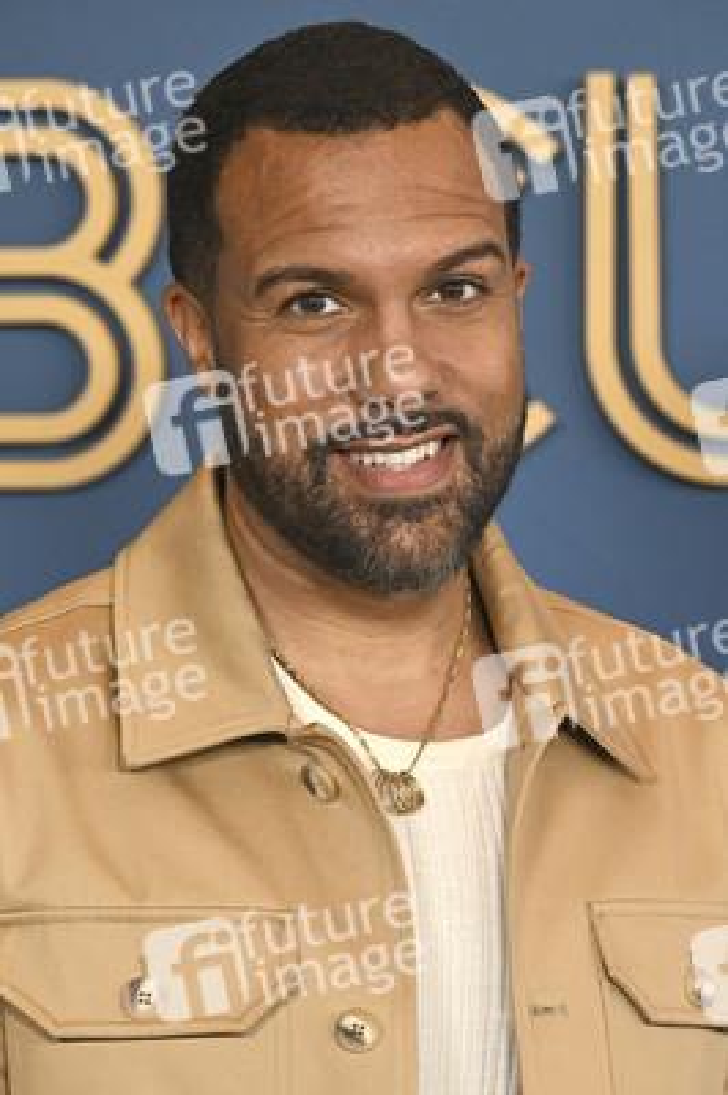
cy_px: 548
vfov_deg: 18.6
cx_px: 364
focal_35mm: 110
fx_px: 3342
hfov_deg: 12.4
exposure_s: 1/320
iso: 2000
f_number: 5
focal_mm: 110
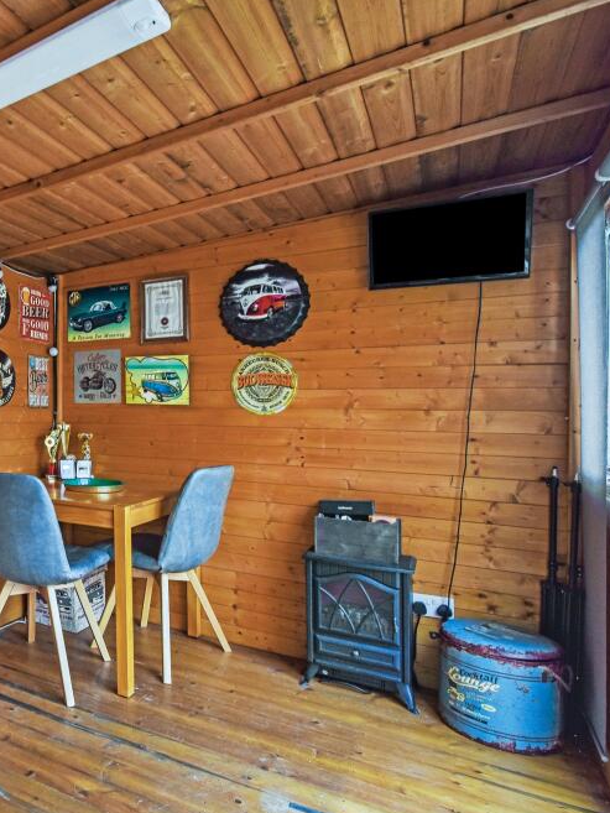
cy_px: 413
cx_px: 30
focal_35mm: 24
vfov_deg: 71.6
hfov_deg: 48.8
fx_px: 564
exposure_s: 1/40
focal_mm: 16
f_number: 5.6
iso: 400
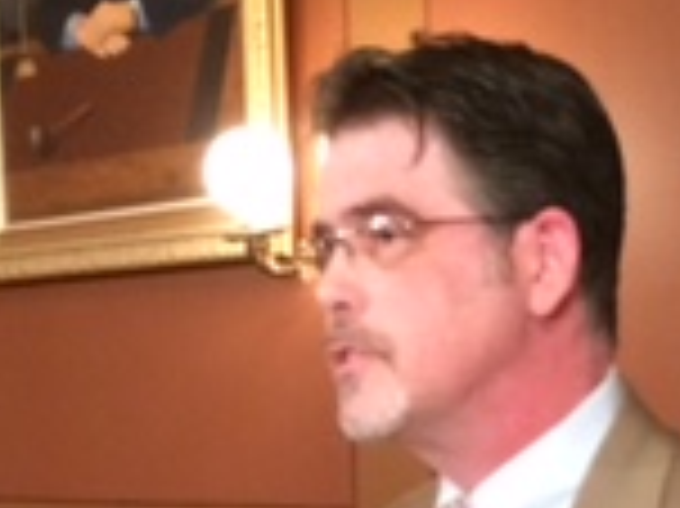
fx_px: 2414
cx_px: 320
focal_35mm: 123
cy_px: 769
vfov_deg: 11.5
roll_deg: +1.6
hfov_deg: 16.0
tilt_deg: -9.7
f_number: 2.2
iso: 250
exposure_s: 1/17
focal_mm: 4.15
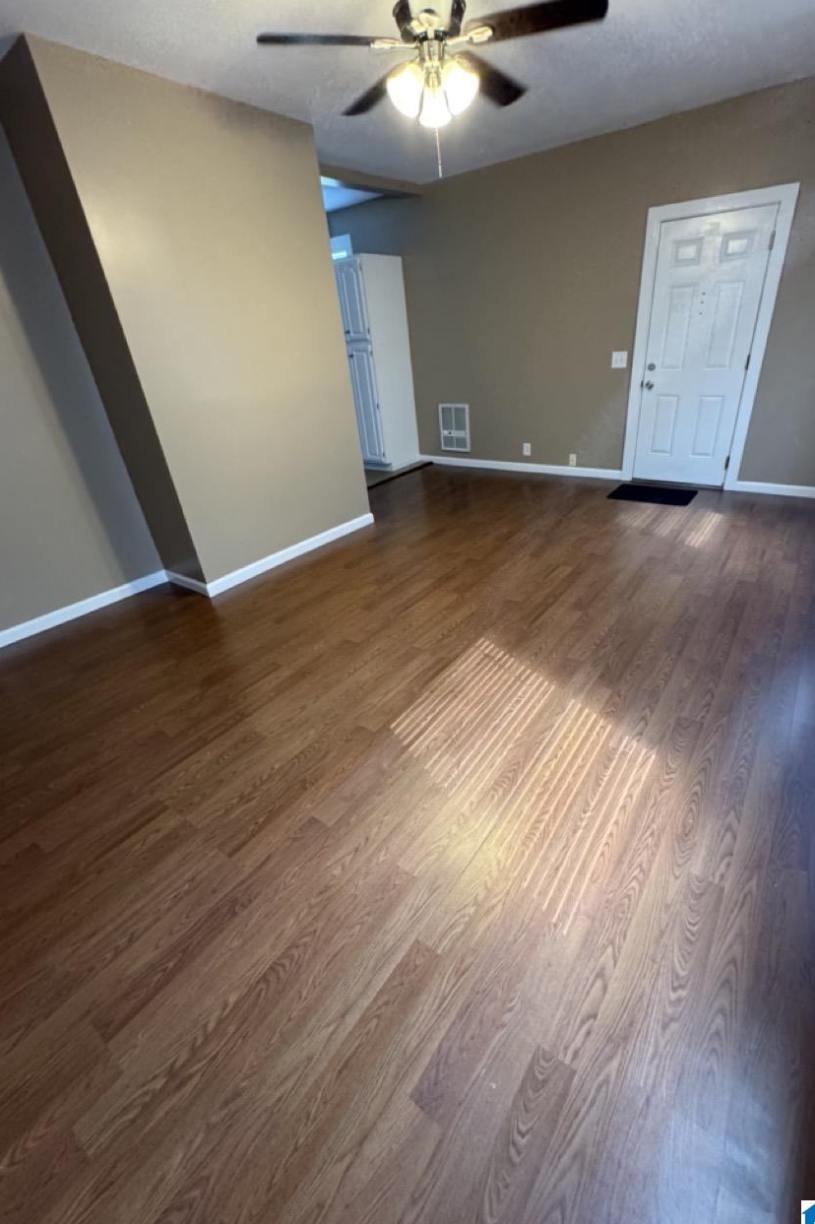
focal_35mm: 15
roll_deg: +4.0
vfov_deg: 100.4
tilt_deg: -29.1
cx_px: 447
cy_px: 615
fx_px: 510
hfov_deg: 77.1
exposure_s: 1/60
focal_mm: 2.22
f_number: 2.2
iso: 320
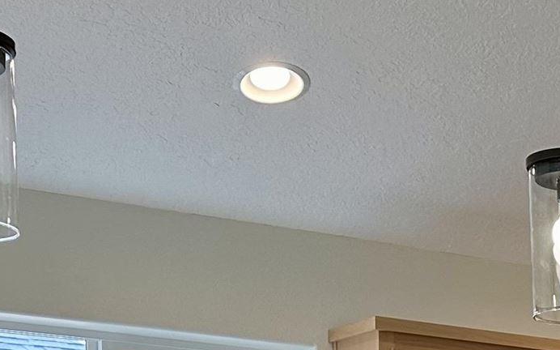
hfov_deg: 17.6
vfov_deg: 10.2
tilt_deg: -6.1
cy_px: 810
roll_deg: -0.6
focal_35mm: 113
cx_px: 666
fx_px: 1724
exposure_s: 1/170
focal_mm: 6.86
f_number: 1.78
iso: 80
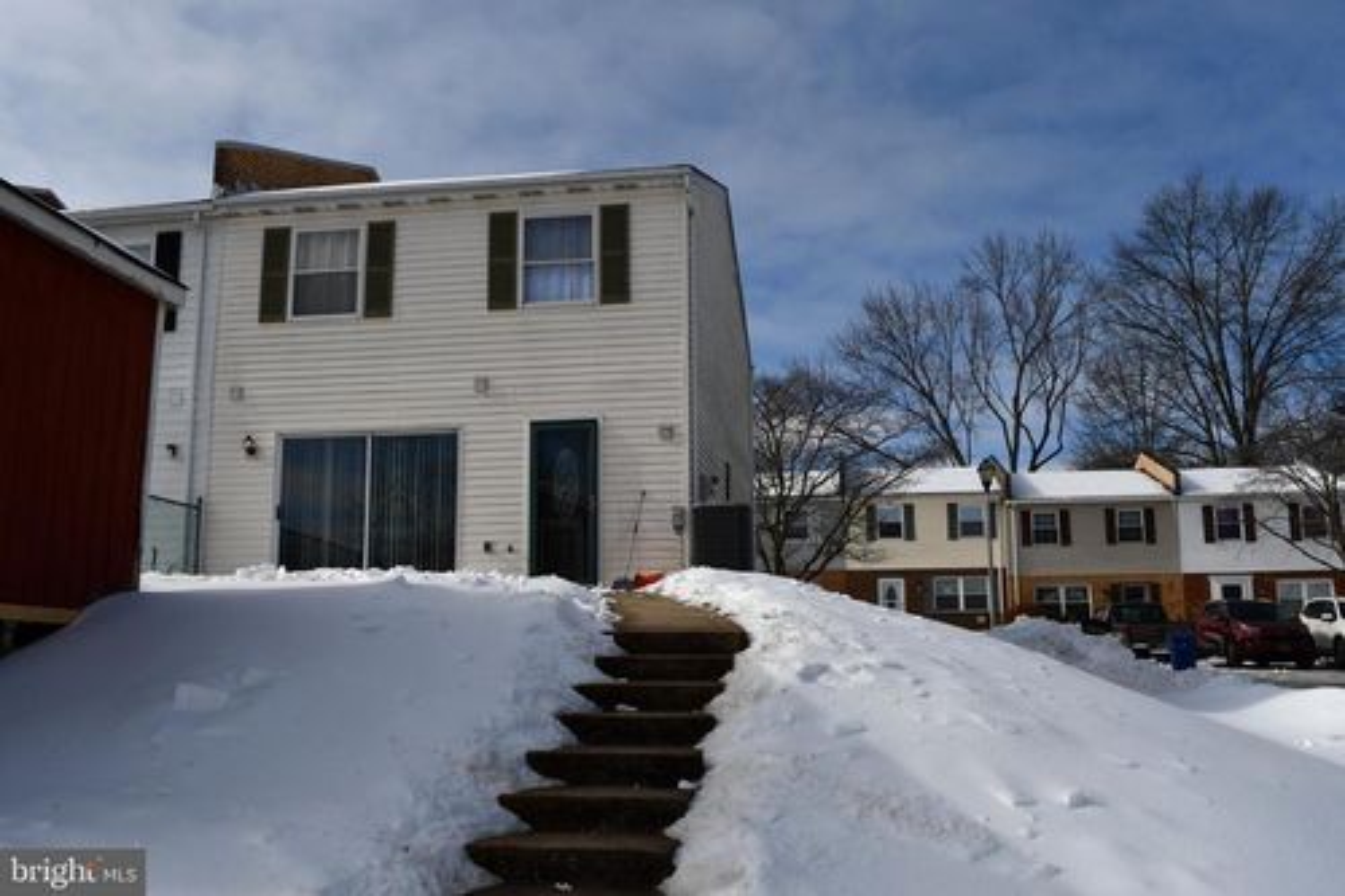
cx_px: 672
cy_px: 448
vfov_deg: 39.9
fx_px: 1232
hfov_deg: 57.2
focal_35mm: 33
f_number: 11
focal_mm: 22
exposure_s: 1/500
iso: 100
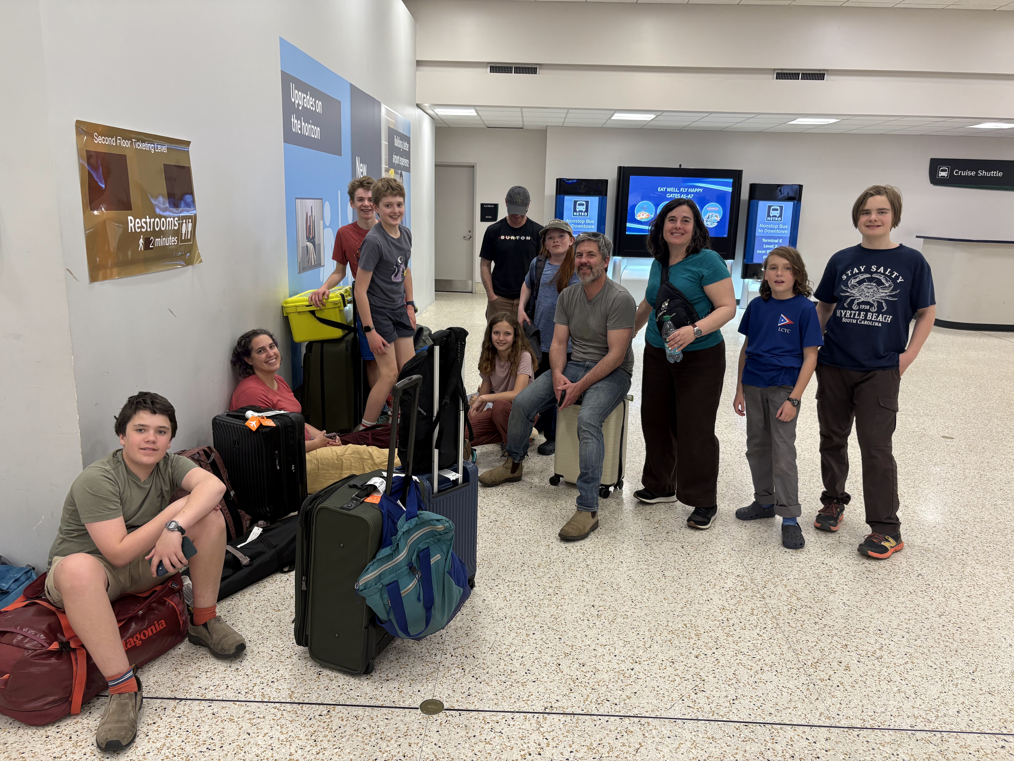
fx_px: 762
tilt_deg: -12.8
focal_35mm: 26
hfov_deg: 67.3
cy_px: 380
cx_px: 507
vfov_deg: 53.1
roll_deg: -0.6
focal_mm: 5.96
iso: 125
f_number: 1.6
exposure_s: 1/60
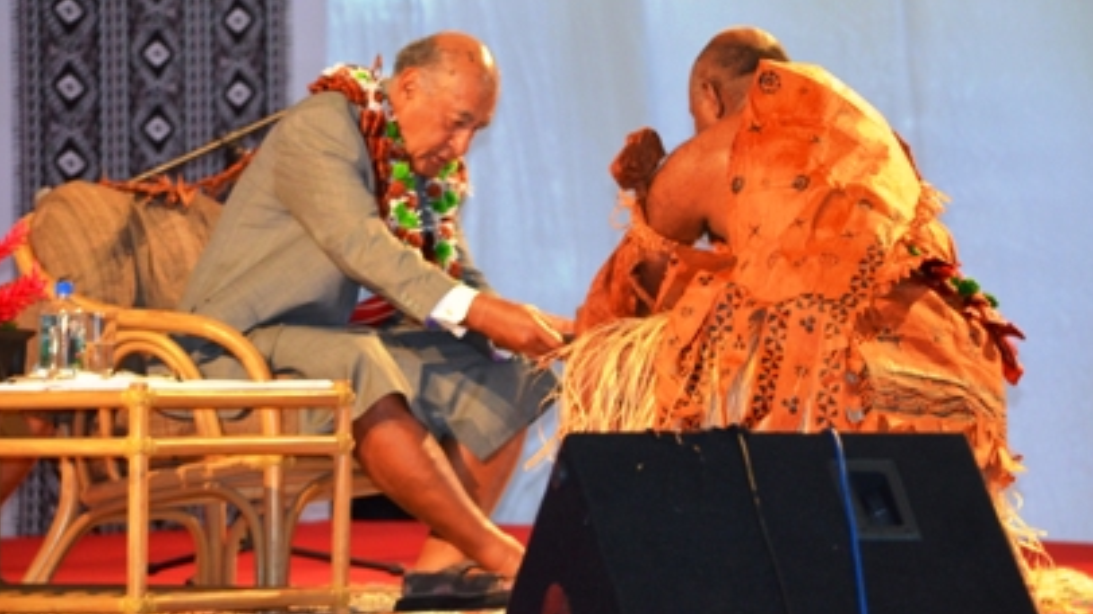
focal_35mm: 201
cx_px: 576
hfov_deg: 10.7
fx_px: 5823
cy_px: 268
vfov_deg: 6.0
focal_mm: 116
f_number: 4.8
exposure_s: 1/60
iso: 1600
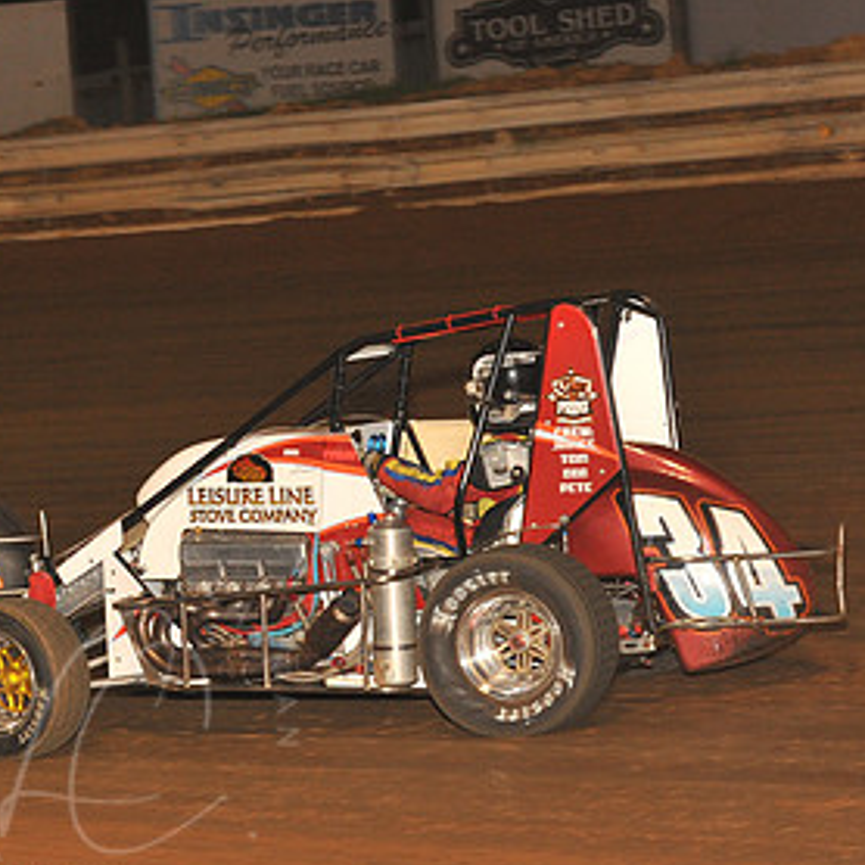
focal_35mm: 142
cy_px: 443
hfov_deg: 12.2
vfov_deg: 12.3
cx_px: 109
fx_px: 4015
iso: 1000
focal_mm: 80
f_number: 6.3
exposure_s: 1/250
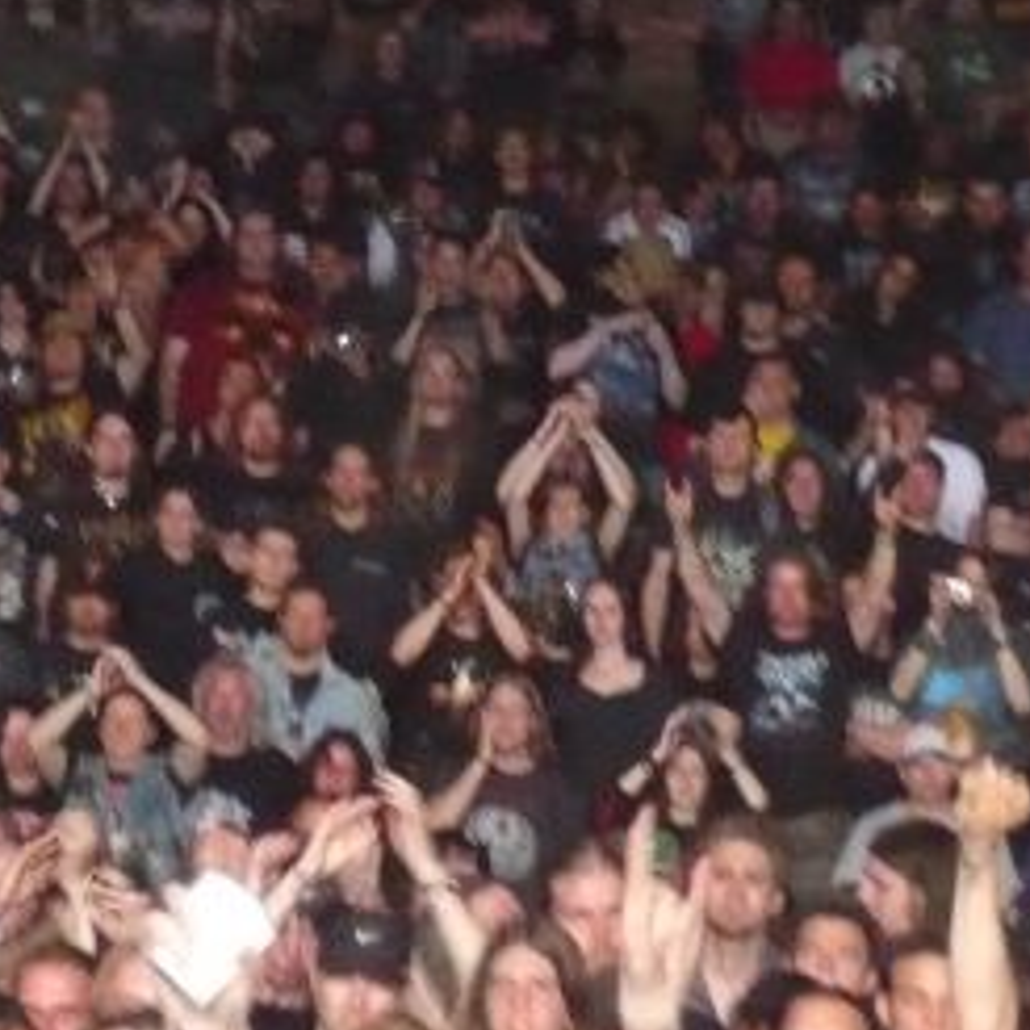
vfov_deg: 10.4
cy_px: 92
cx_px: 494
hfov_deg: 10.5
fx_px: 5622
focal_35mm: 167
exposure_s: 1/30
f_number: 4.1
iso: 640
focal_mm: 9.5
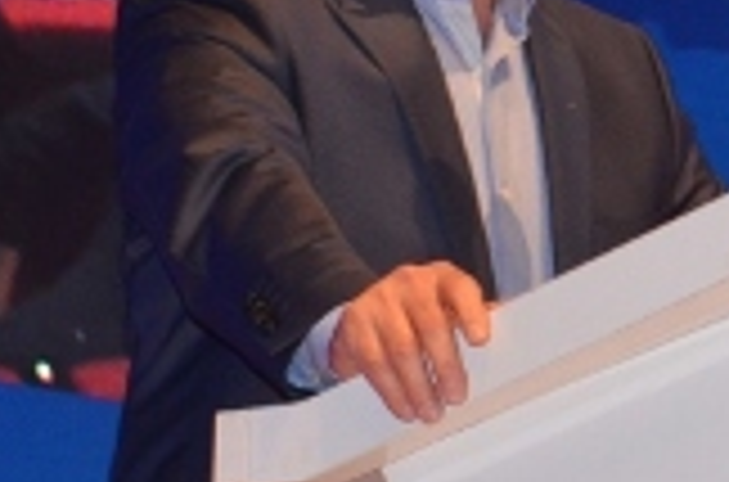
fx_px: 5734
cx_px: 500
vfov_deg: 4.8
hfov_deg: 7.3
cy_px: 338
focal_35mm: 284
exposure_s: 1/60
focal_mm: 48
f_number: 5.3
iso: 1600
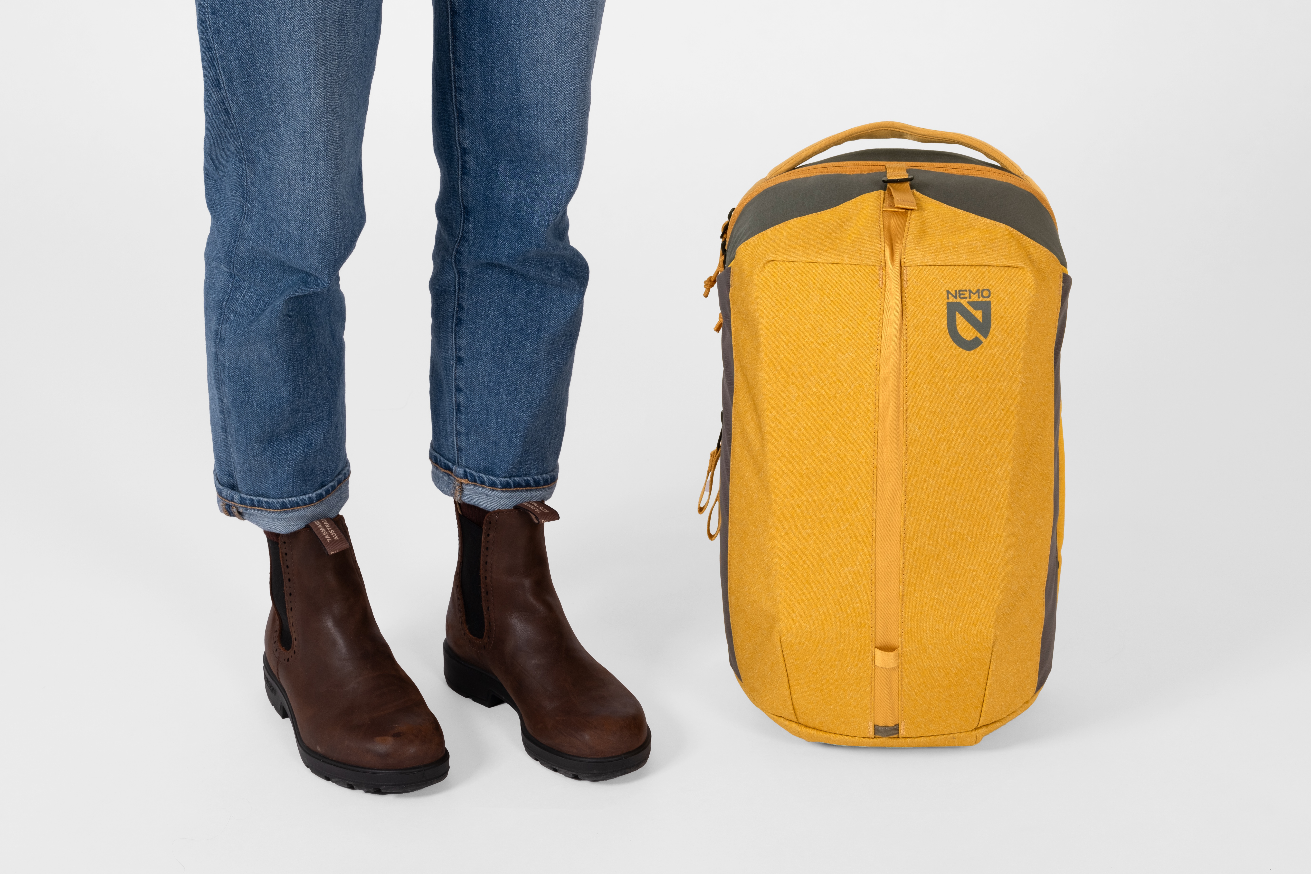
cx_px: 656
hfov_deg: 21.5
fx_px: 3459
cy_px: 437
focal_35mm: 95
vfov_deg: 14.4
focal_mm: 63.4
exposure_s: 1/160
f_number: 10
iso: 125
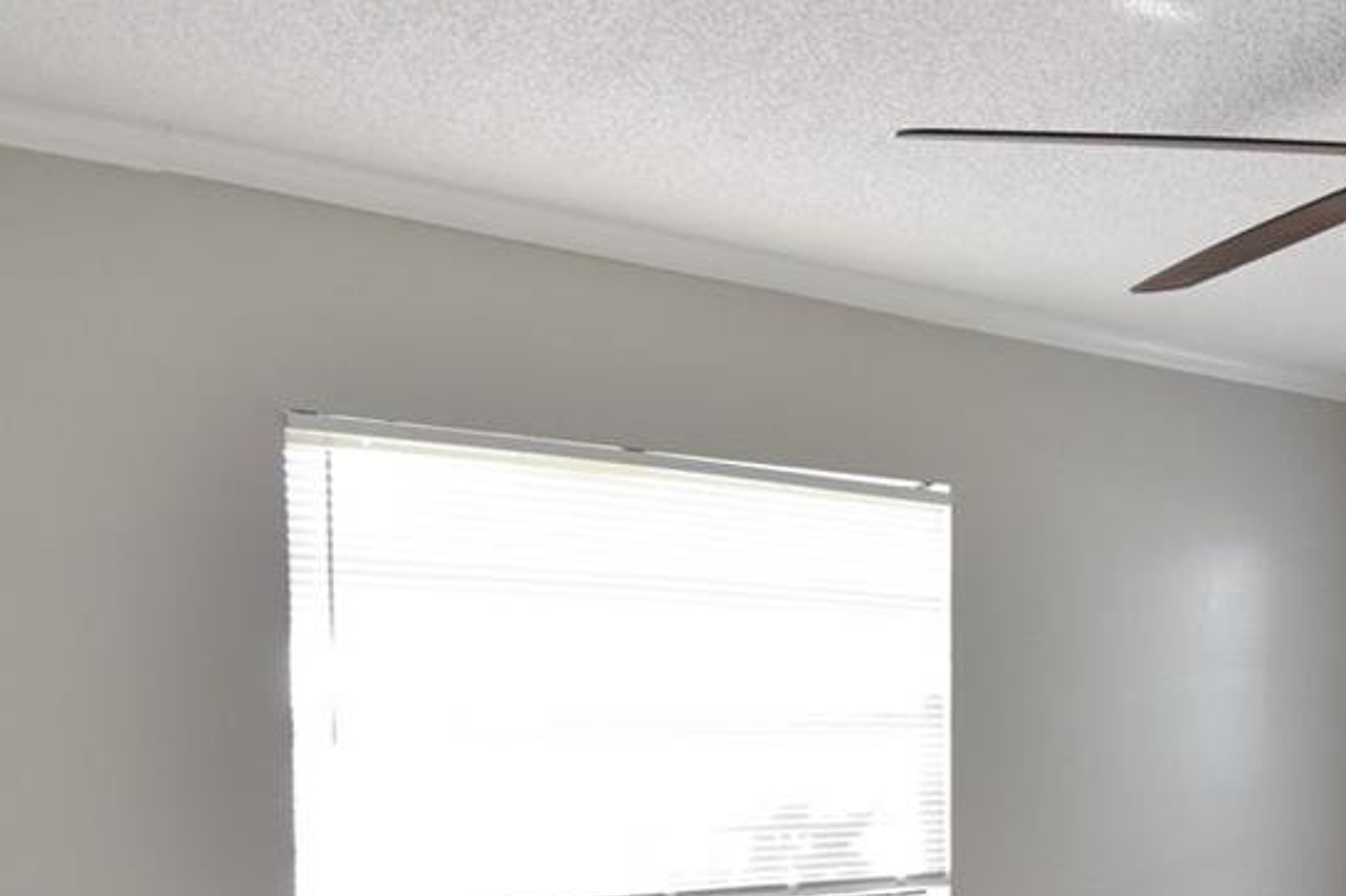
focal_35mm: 44
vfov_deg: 29.5
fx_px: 1645
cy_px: 763
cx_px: 1400
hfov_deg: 38.5
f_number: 3.5
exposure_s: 1/125
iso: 800
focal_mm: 10
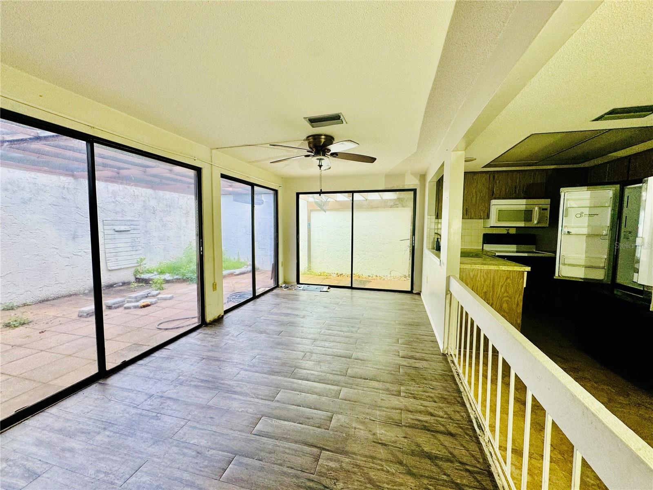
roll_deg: -0.5
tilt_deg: -4.3
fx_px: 264
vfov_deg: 85.7
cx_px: 326
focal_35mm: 14
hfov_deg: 102.1
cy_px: 245
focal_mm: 2.22
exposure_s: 1/99
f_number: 2.2
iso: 80
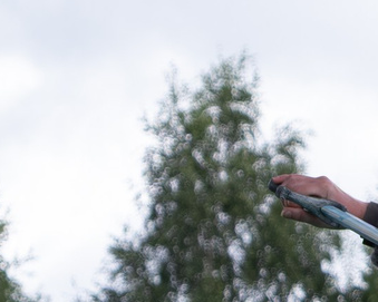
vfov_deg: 3.4
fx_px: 5078
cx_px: 833
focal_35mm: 454
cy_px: 634
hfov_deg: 4.2
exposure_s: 1/1600
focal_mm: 42.7
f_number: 3.6
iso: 500
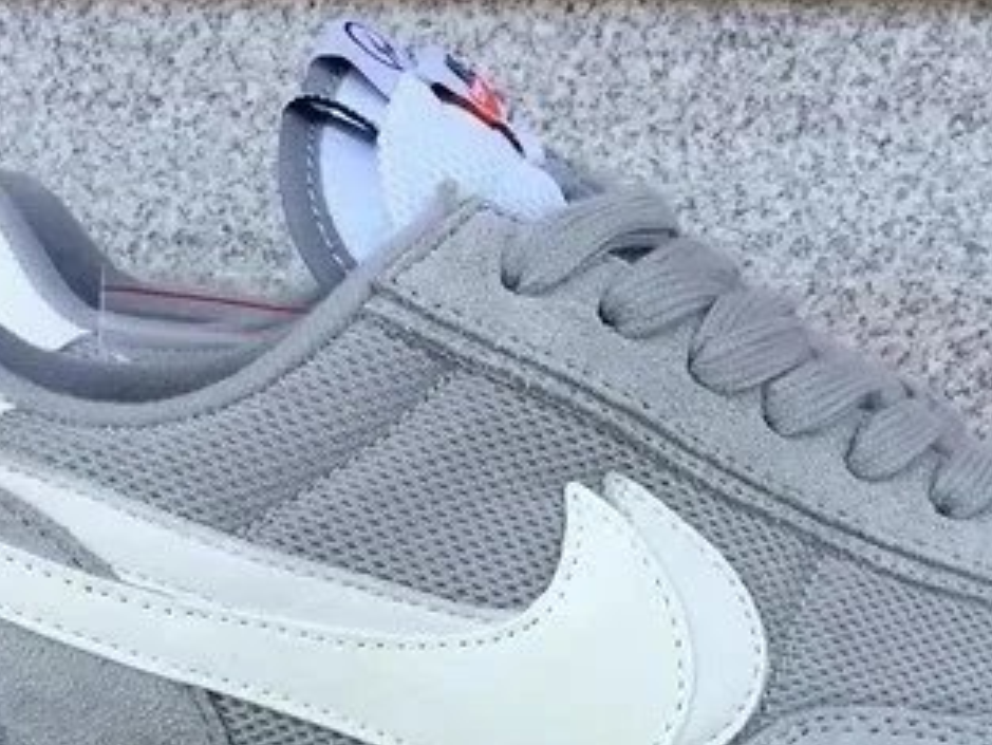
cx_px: 602
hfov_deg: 22.0
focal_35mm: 89
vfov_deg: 15.8
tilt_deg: -18.7
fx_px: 2551
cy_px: 962
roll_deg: -0.5
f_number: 2.4
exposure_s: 1/229
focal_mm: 3.3
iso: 25
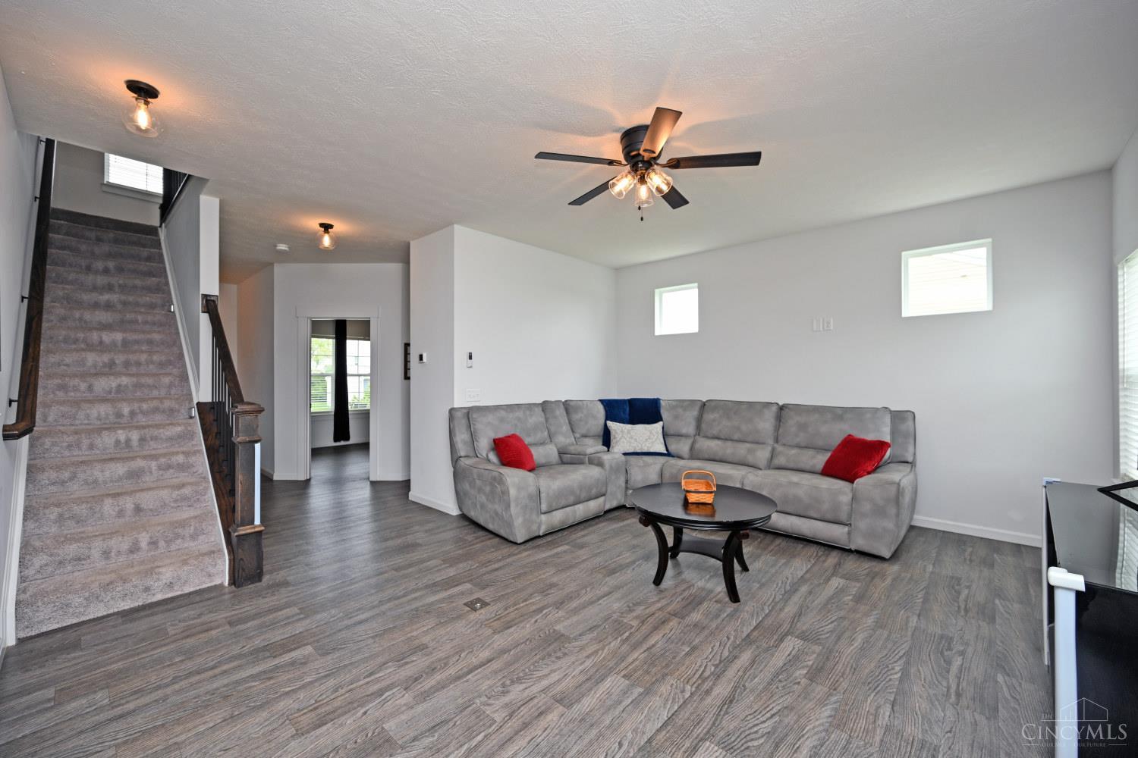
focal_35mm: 14
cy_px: 379
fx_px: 443
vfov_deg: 81.2
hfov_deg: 104.3
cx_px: 569
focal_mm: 14
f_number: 5
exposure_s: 1/100
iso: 200
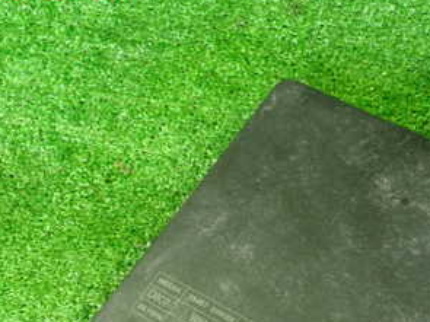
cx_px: 293
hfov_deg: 31.4
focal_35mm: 61
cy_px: 296
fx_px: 757
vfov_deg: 23.3
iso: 800
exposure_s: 1/25
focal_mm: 5.4
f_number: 2.3
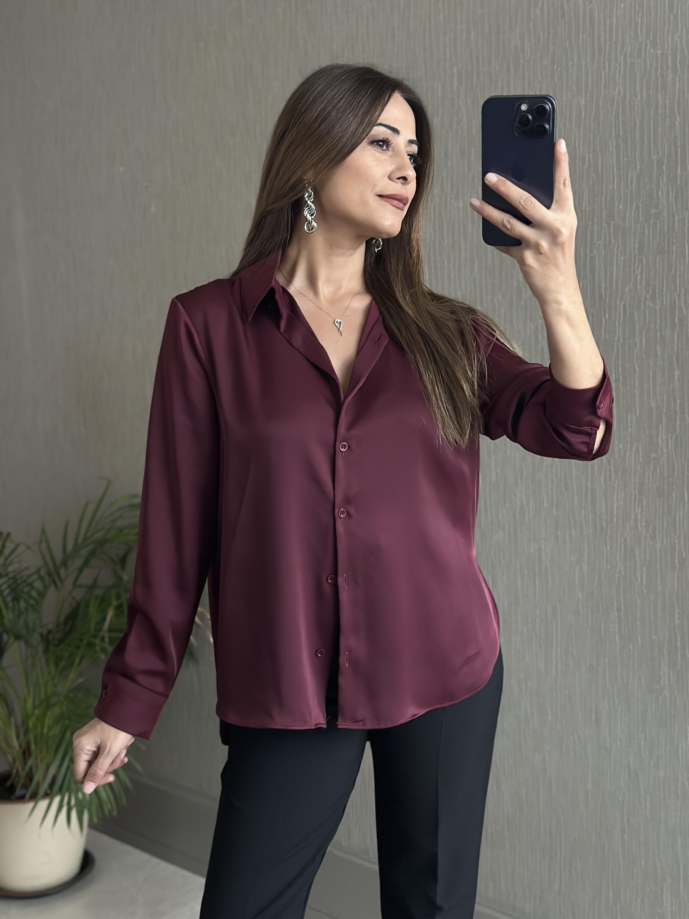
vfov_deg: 39.7
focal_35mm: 48
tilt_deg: -19.8
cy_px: 460
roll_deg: +3.8
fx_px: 1274
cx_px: 344
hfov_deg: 30.3
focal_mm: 6.86
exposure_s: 1/40
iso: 640
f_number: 1.78
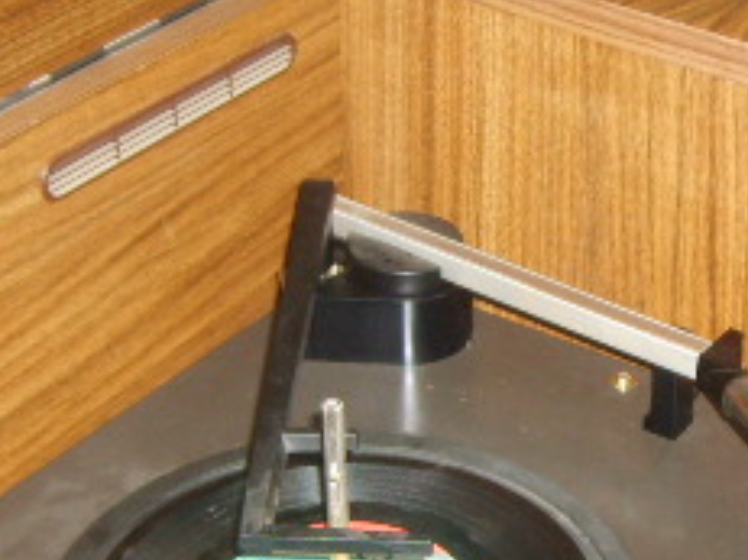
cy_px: 388
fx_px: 2095
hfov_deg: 19.9
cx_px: 641
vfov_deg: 15.2
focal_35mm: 97
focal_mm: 5.8
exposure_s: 1/45
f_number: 2.8
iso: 100
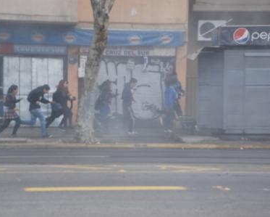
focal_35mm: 105
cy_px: 108
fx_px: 840
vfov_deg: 14.7
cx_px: 112
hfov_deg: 18.3
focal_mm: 62
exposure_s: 1/800
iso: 500
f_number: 7.1
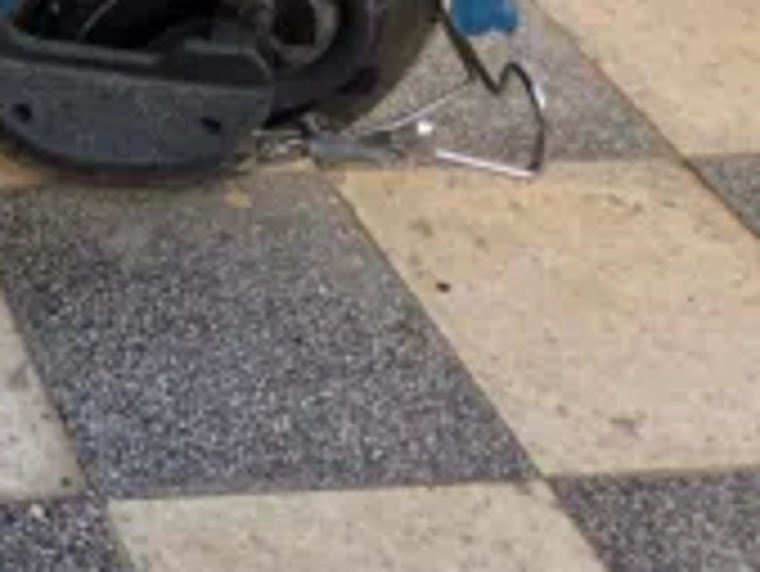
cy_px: -441
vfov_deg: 14.9
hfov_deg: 18.5
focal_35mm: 87
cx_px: -535
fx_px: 1911
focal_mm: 5.4
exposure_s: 1/838
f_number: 1.8
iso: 80
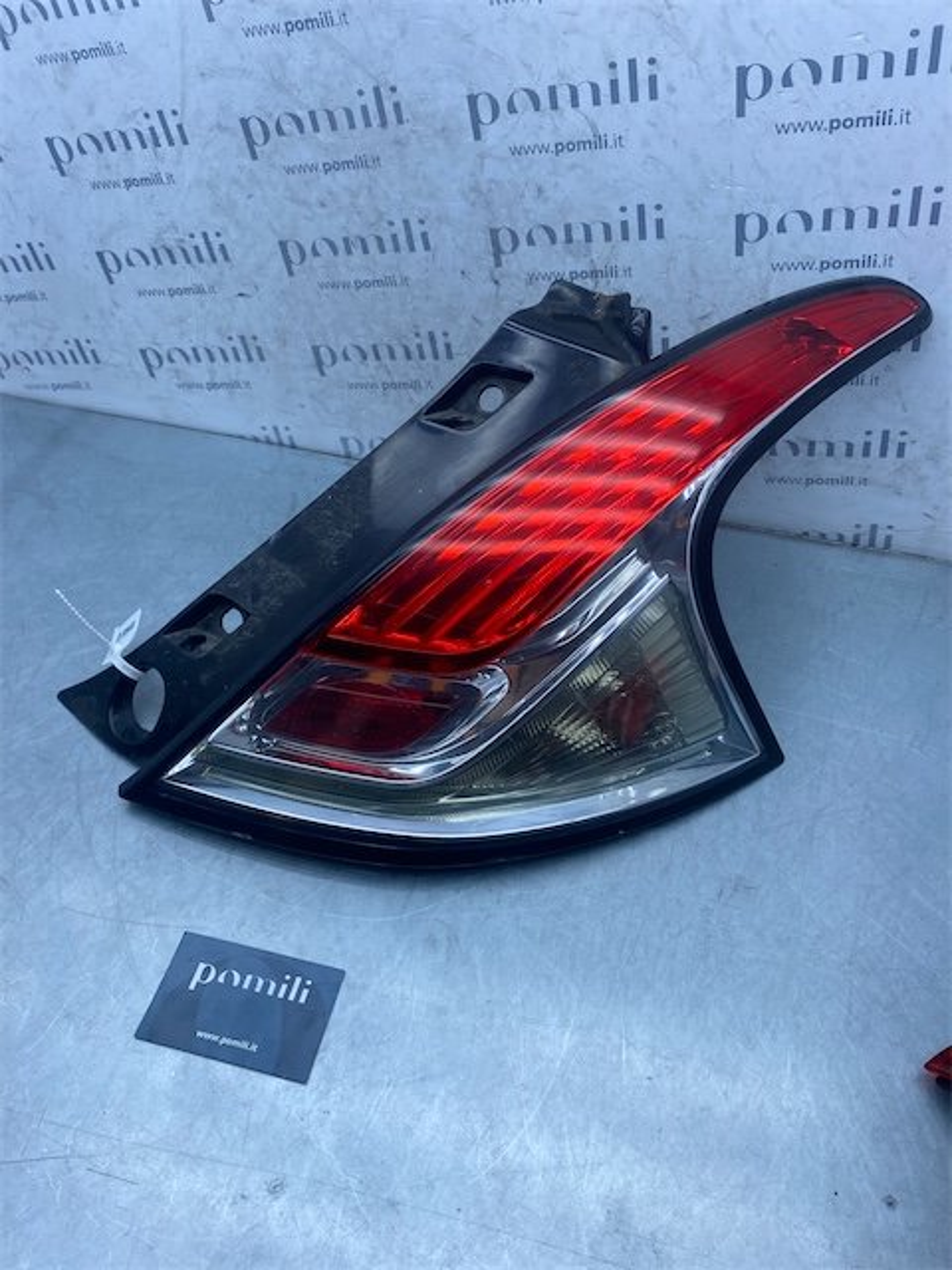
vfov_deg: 67.3
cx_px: 476
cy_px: 635
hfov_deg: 53.1
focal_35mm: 26
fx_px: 953
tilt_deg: -48.0
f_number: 1.8
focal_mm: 4.25
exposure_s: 1/942
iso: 32
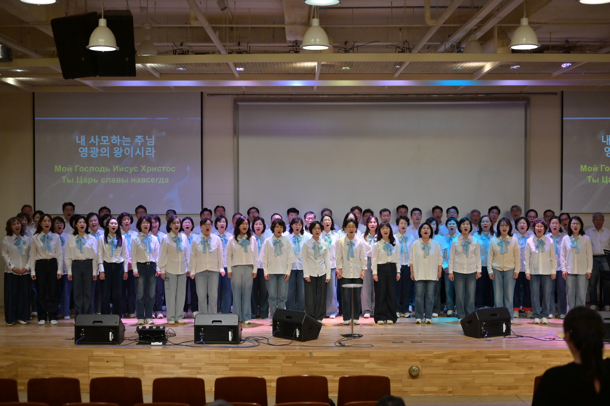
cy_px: 203
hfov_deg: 39.6
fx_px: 847
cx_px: 305
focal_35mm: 50
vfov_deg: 27.0
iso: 2000
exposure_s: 1/2000
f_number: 2
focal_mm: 50
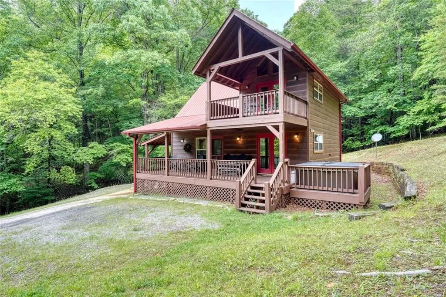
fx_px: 237
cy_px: 148
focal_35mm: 19
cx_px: 223
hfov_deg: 86.6
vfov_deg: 64.2
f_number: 9
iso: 100
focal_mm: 19.1
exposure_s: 1/6
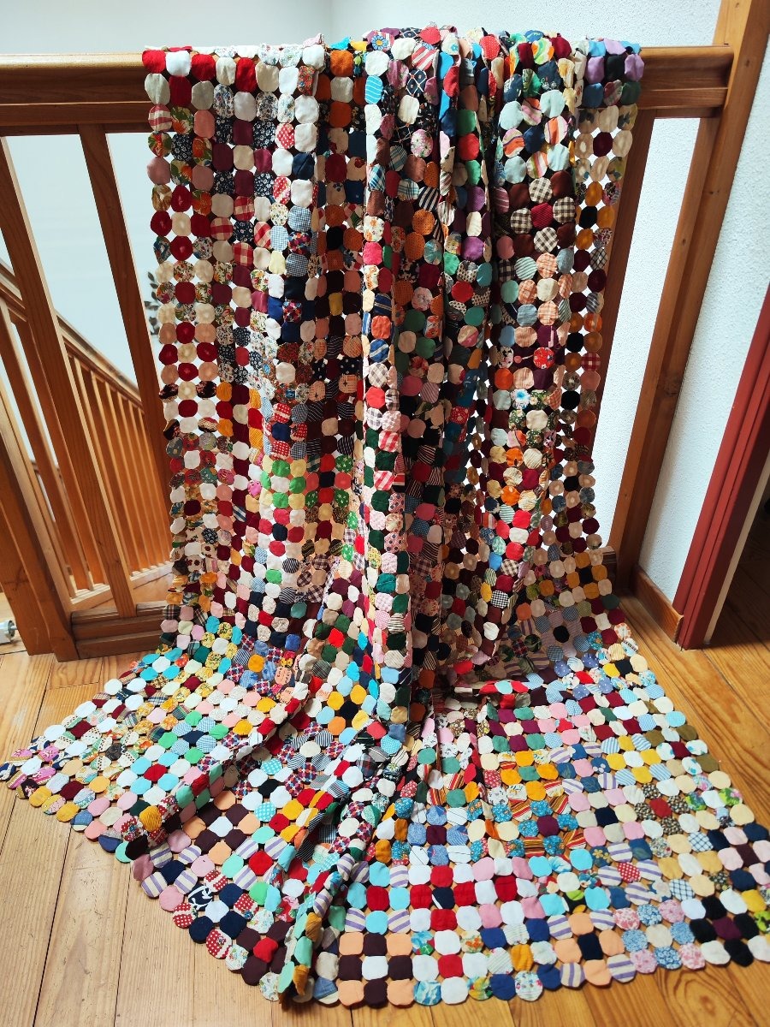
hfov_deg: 58.9
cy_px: 514
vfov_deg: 73.9
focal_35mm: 23
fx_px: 682
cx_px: 385
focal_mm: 7.01
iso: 292
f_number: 1.69
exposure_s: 1/100
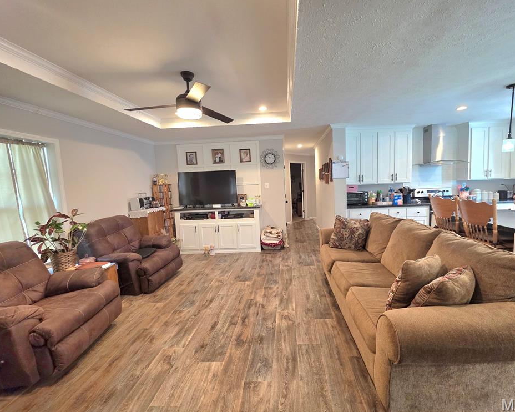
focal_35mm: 14
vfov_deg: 88.0
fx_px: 213
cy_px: 203
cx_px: 273
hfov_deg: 100.6
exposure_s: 1/60.2
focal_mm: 2.2
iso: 320
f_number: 1.9
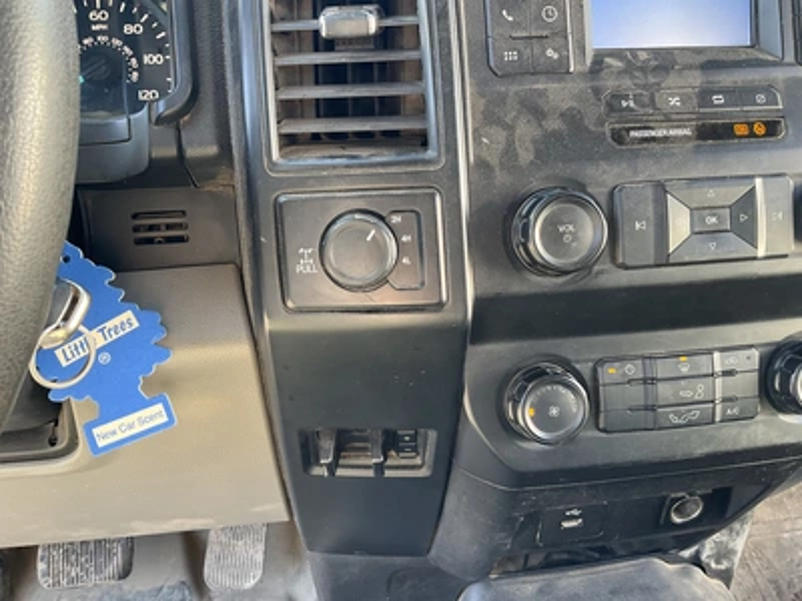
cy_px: 300
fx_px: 672
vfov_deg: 48.2
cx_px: 401
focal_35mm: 29
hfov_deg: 61.7
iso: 64
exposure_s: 1/65
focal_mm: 3
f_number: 1.8
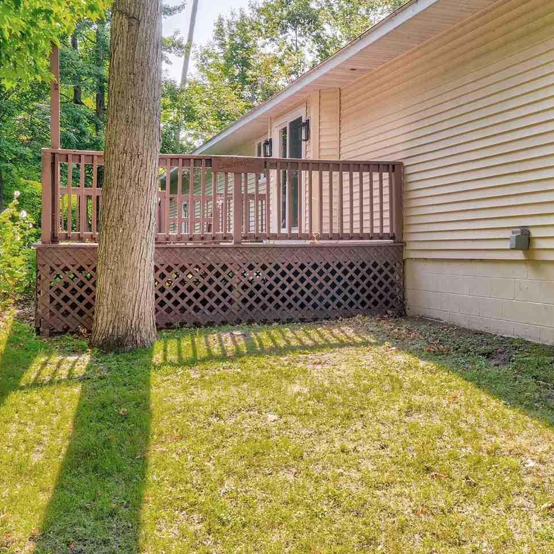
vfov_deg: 39.1
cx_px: 322
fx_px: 779
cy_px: 252
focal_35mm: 43
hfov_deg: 39.1
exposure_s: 1/60
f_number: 8
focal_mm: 16
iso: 250
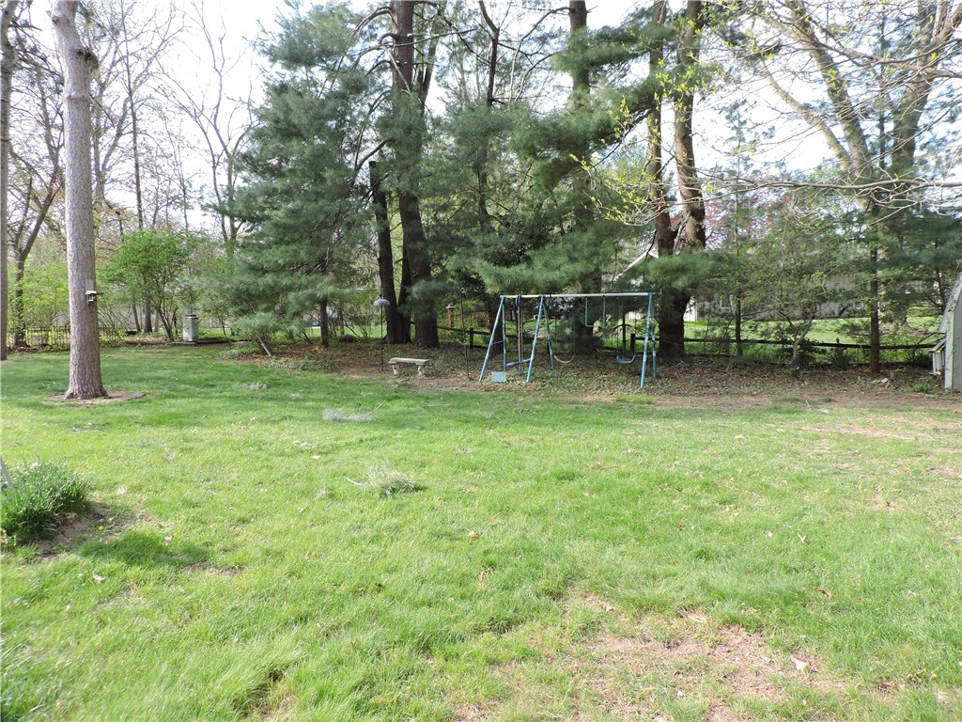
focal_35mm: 24
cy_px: 361
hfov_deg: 71.6
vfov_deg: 56.8
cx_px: 481
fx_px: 667
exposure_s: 1/200
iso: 100
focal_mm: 4.3
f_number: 3
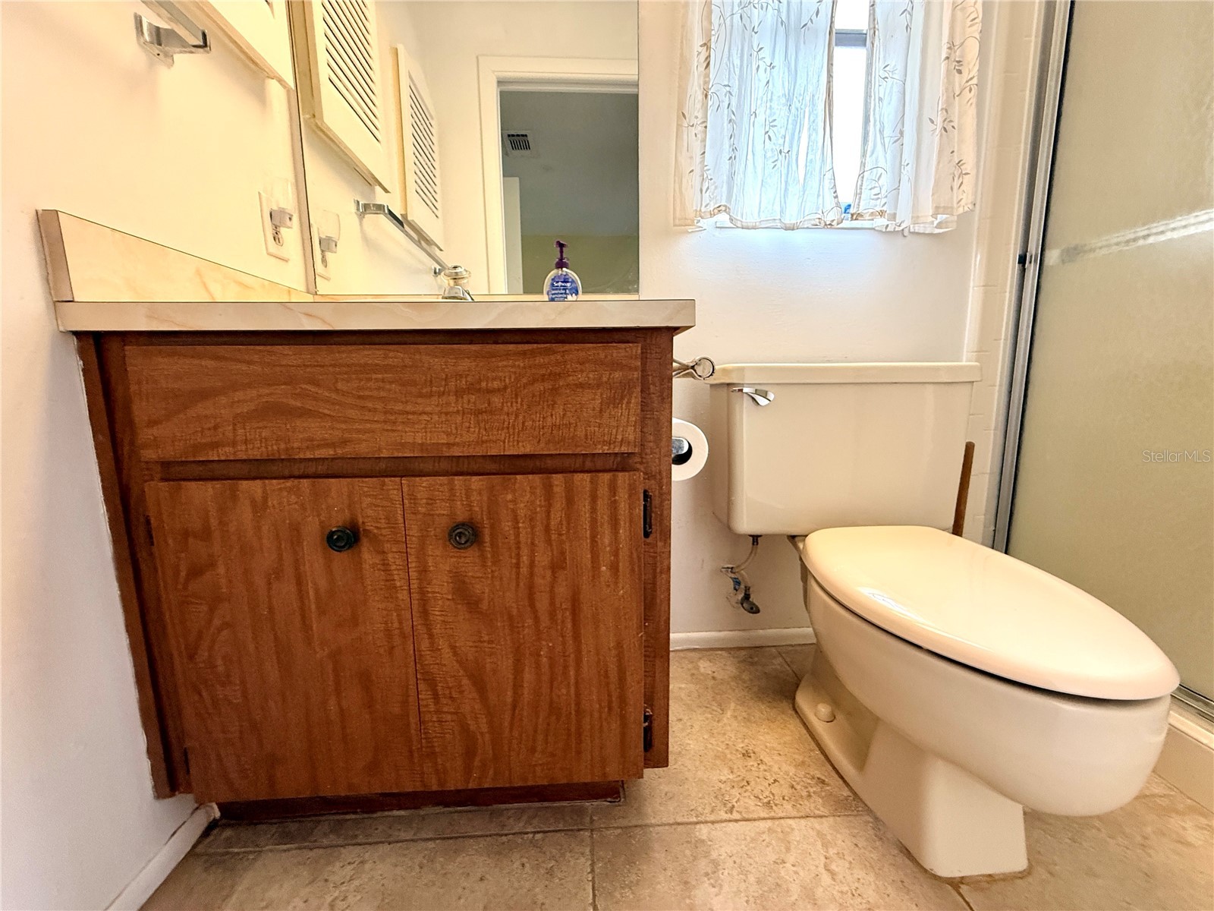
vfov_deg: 85.7
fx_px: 491
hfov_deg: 102.1
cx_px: 607
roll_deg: +0.2
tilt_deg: -9.6
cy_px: 456
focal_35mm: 14
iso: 320
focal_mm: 2.22
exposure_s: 1/120
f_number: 2.2
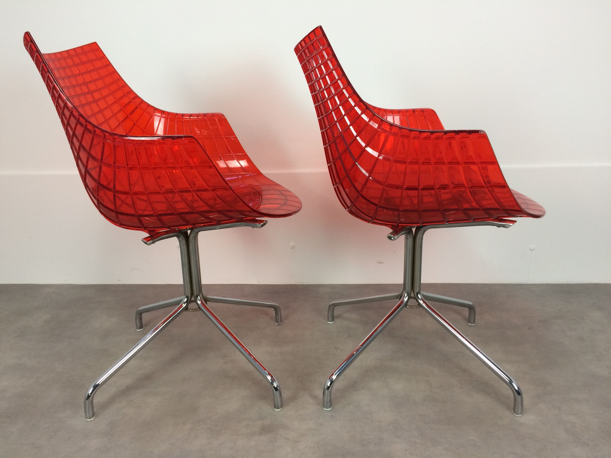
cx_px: 306
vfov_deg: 48.2
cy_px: 229
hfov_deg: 61.7
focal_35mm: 29
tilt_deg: -16.0
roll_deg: +0.4
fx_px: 512
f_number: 2.2
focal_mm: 4.15
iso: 50
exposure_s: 1/33
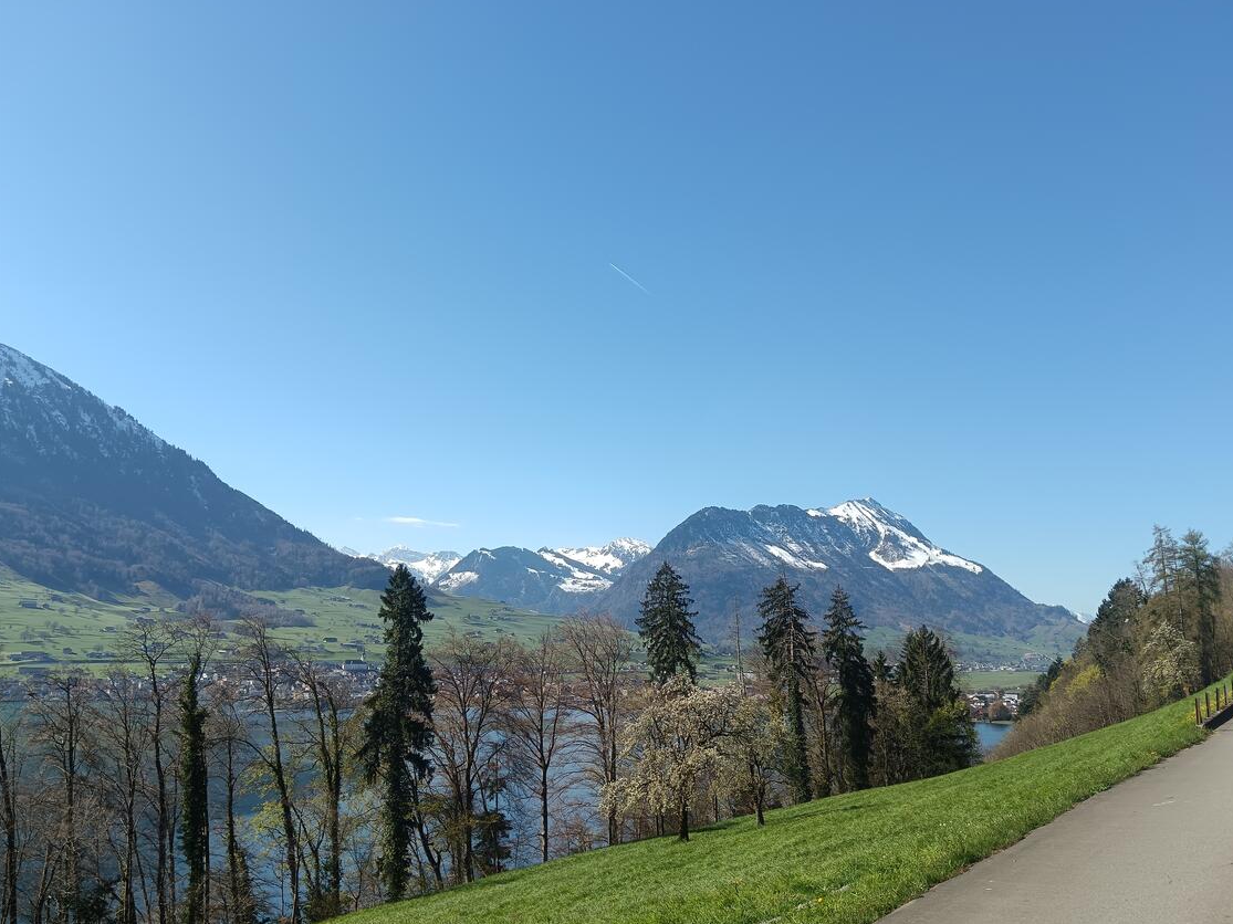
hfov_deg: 58.4
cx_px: 612
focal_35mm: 31
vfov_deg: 45.4
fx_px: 1104
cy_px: 502
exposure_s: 1/760
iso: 100
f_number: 1.9
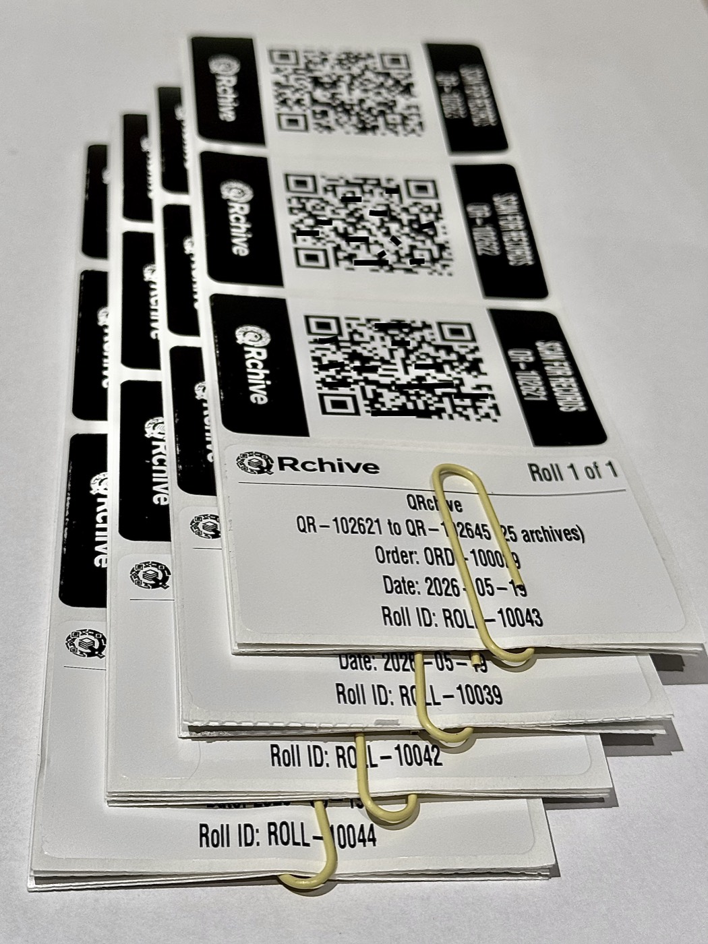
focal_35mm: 48
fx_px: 1309
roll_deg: -2.4
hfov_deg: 30.3
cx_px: 354
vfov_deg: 39.7
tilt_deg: -39.0
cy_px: 472
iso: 80
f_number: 1.78
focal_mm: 6.76
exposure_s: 1/120
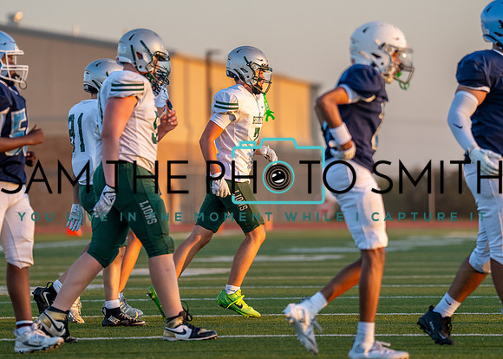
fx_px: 4304
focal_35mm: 301
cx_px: 246
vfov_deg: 4.8
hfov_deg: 6.7
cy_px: 130
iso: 800
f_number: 2.8
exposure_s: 1/2000
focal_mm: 200
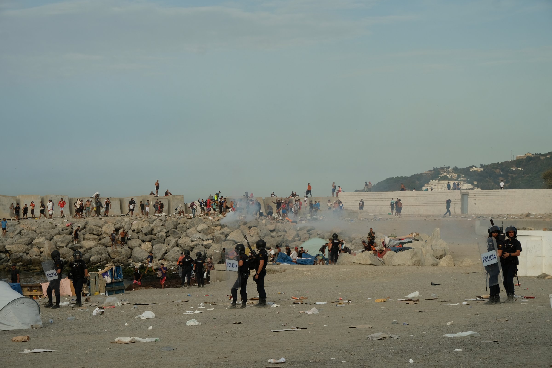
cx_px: 276
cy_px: 184
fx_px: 1273
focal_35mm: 83
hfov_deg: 24.5
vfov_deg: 16.5
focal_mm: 55
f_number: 9
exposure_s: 1/320
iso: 250
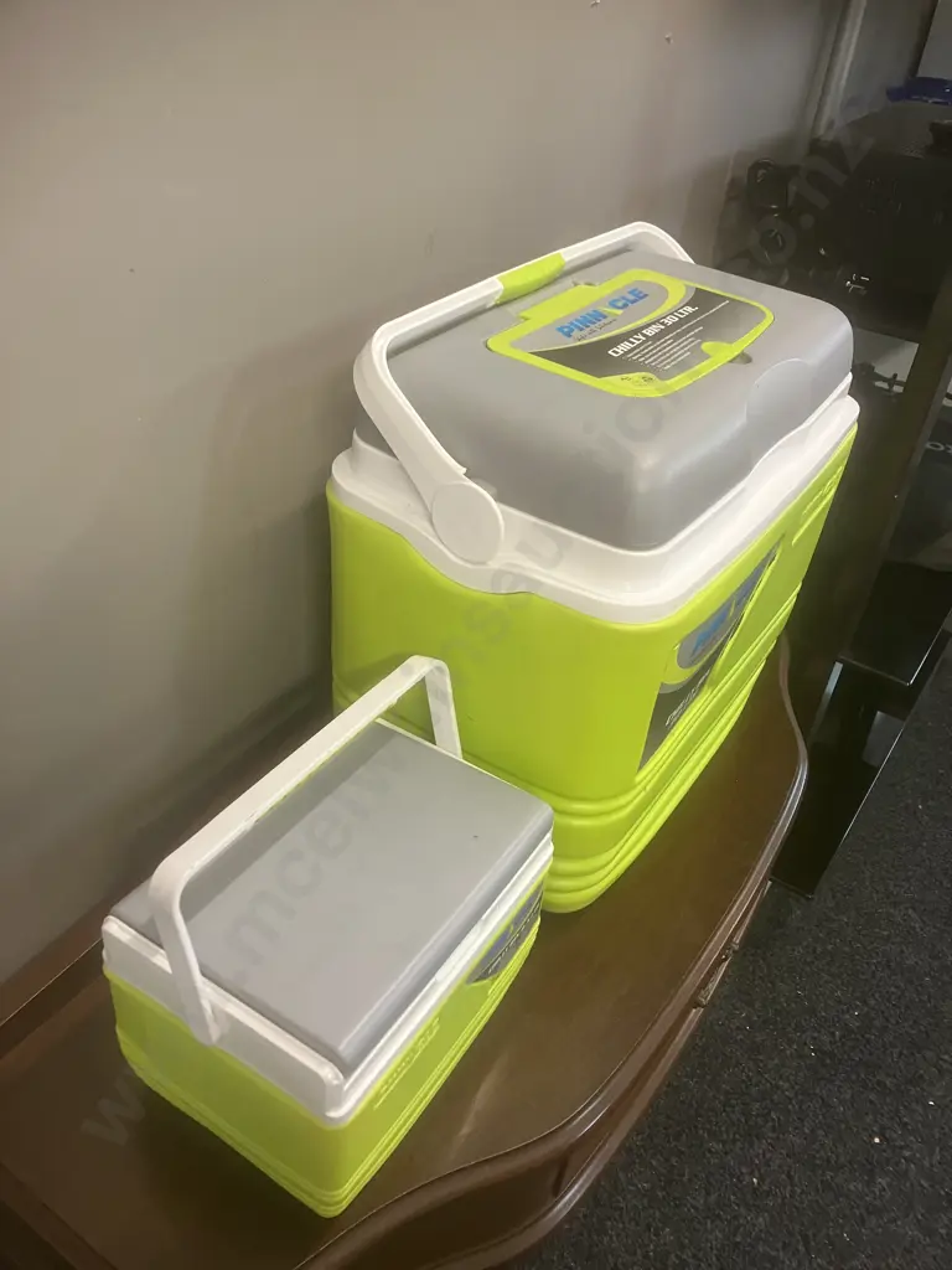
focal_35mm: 28
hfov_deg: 49.7
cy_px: 635
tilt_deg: -35.8
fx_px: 1027
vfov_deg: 63.4
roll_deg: -7.0
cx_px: 476
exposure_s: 1/50
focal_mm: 3.99
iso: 160
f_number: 1.8
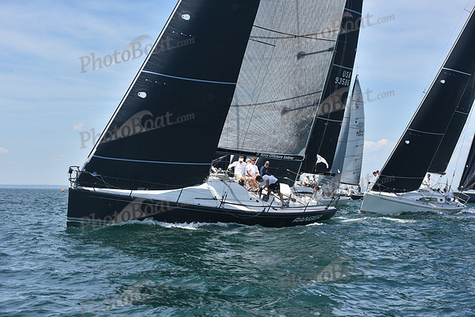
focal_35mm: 70
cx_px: 238
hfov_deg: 28.8
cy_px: 158
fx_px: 924
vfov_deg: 19.5
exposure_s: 1/800
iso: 320
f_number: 9
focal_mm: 70
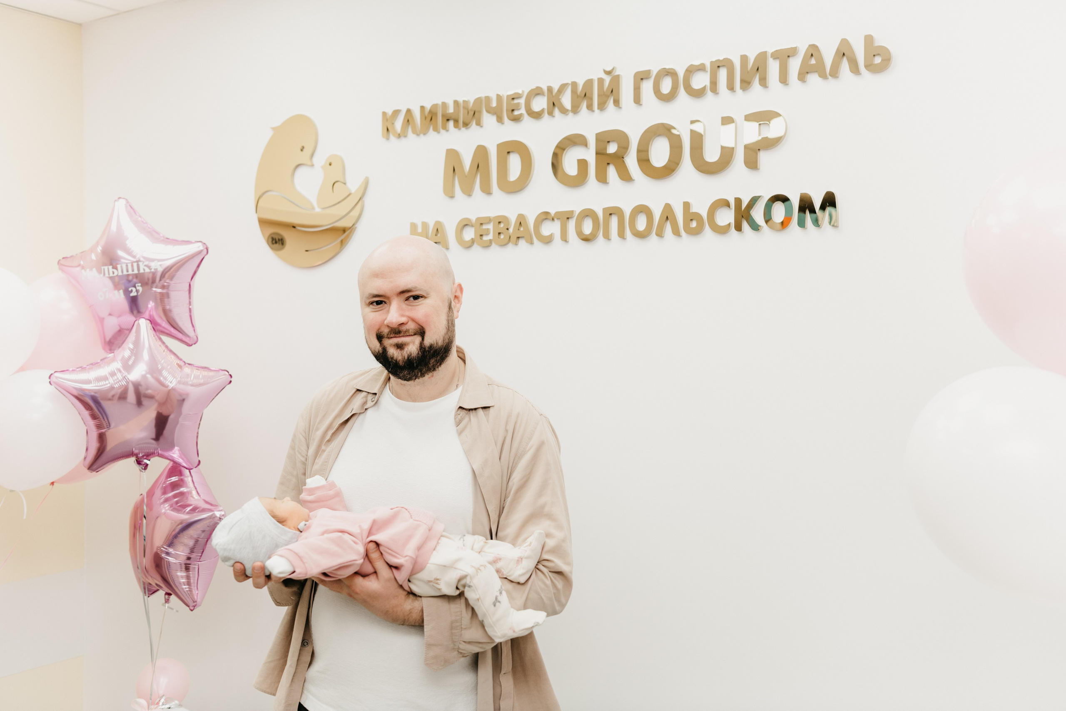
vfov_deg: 35.1
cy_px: 356
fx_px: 1125
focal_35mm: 38
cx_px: 533
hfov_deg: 50.7
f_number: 4
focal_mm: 38
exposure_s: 1/160
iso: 250
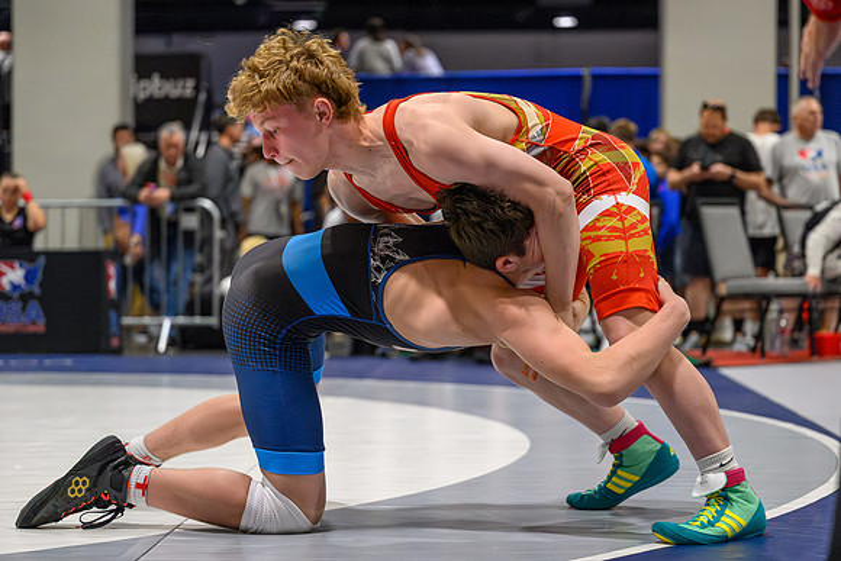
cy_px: 251
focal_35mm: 86
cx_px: 395
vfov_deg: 15.8
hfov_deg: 23.6
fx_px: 2017
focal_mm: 74
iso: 10000
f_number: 2.8
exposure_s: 1/800
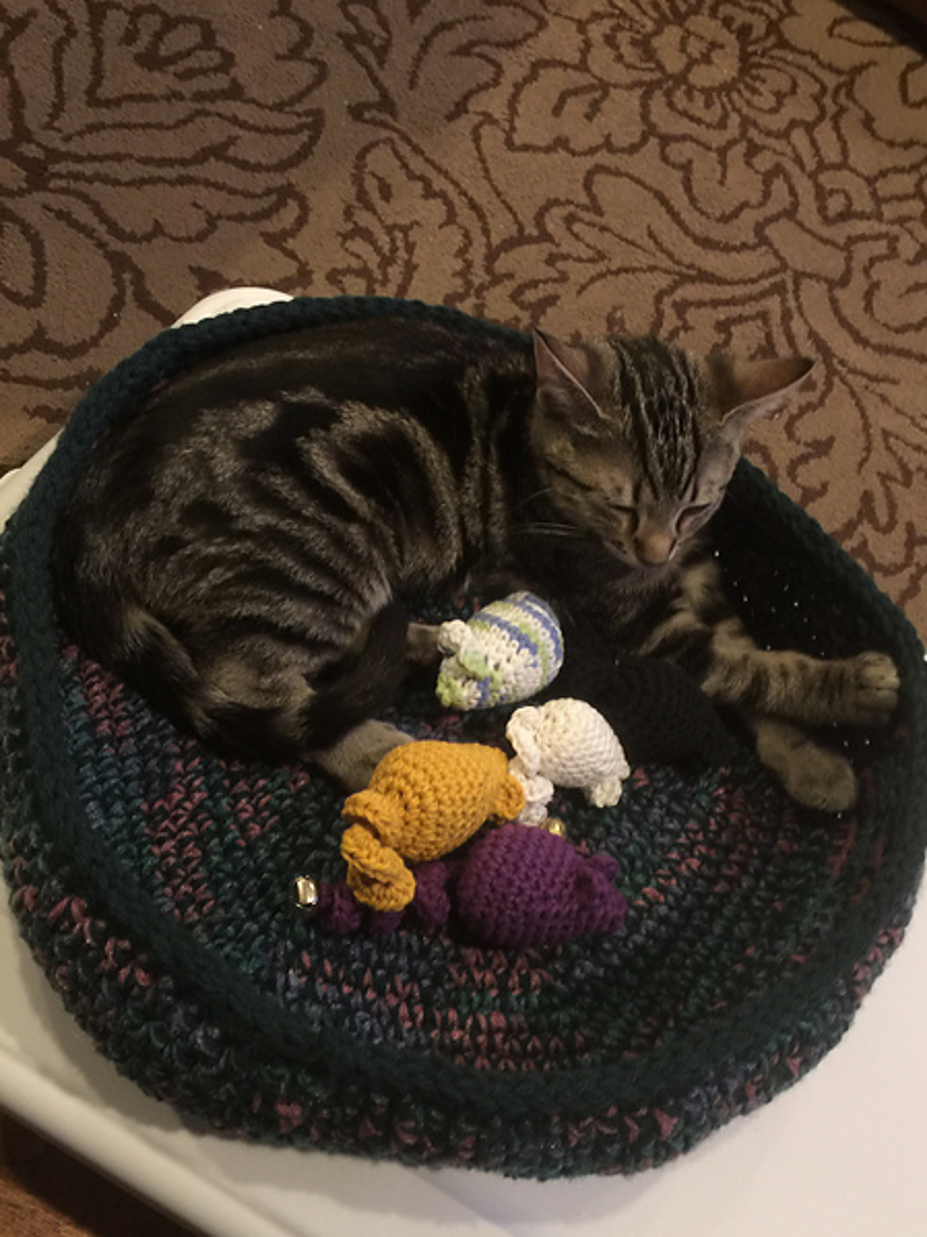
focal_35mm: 31
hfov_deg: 45.4
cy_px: 642
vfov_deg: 58.3
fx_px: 1107
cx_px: 493
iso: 80
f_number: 2.2
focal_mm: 4.15
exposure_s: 1/4
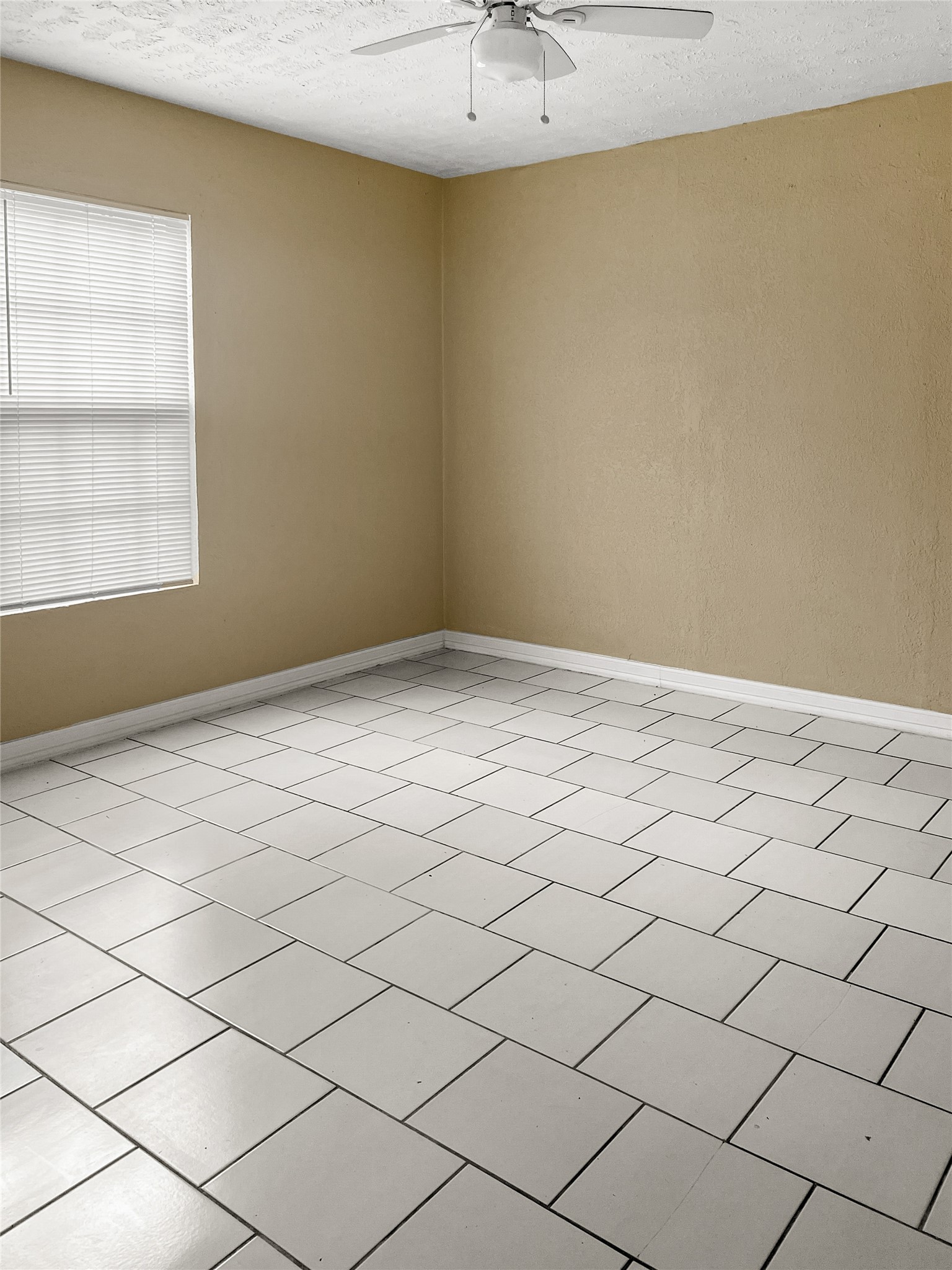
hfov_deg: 53.1
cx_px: 476
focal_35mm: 26
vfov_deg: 67.3
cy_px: 635
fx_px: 953
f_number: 1.5
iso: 100
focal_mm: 5.7
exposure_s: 1/120
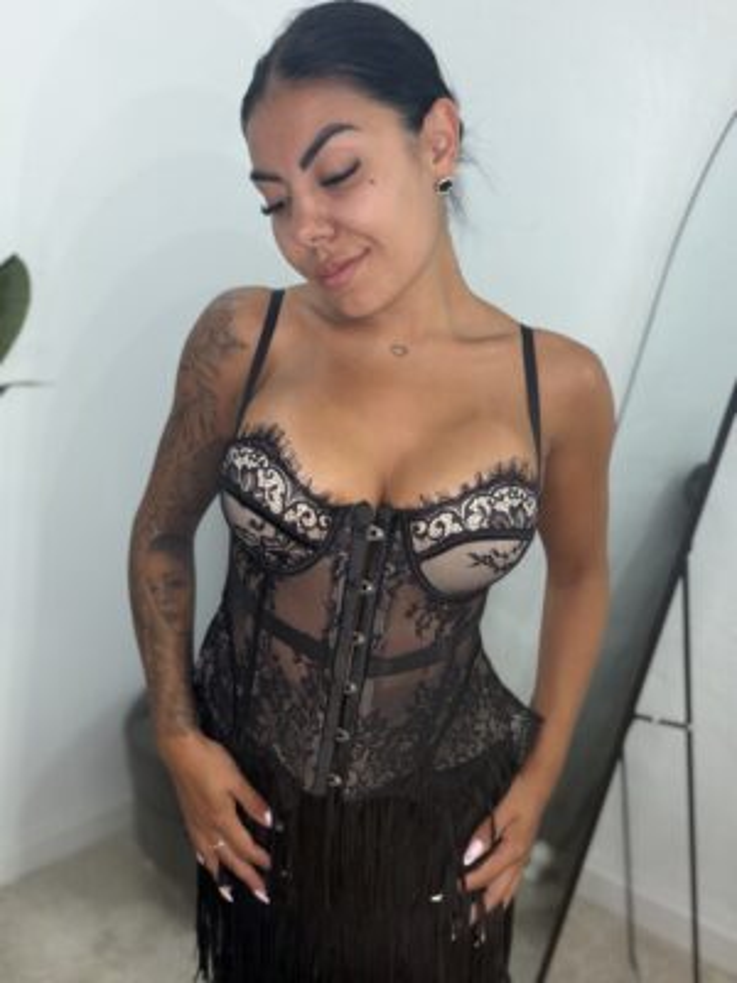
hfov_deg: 46.8
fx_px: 852
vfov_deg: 60.0
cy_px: 492
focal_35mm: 30
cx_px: 368
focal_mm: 2.71
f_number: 1.9
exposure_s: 1/77
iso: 64
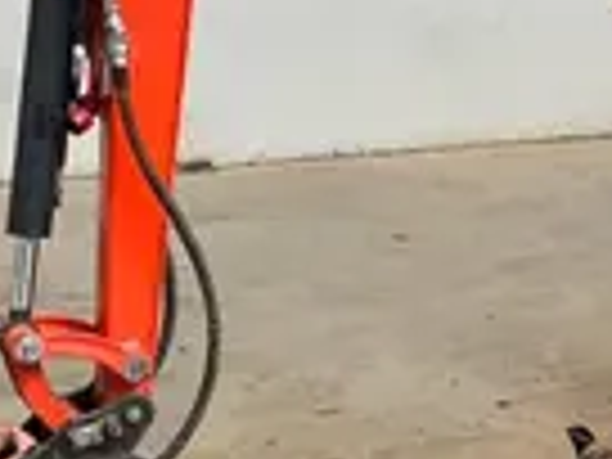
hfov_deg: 18.2
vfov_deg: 14.5
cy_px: 194
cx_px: 752
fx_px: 1803
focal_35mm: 102
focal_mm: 3
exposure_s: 1/60
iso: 100
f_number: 1.8
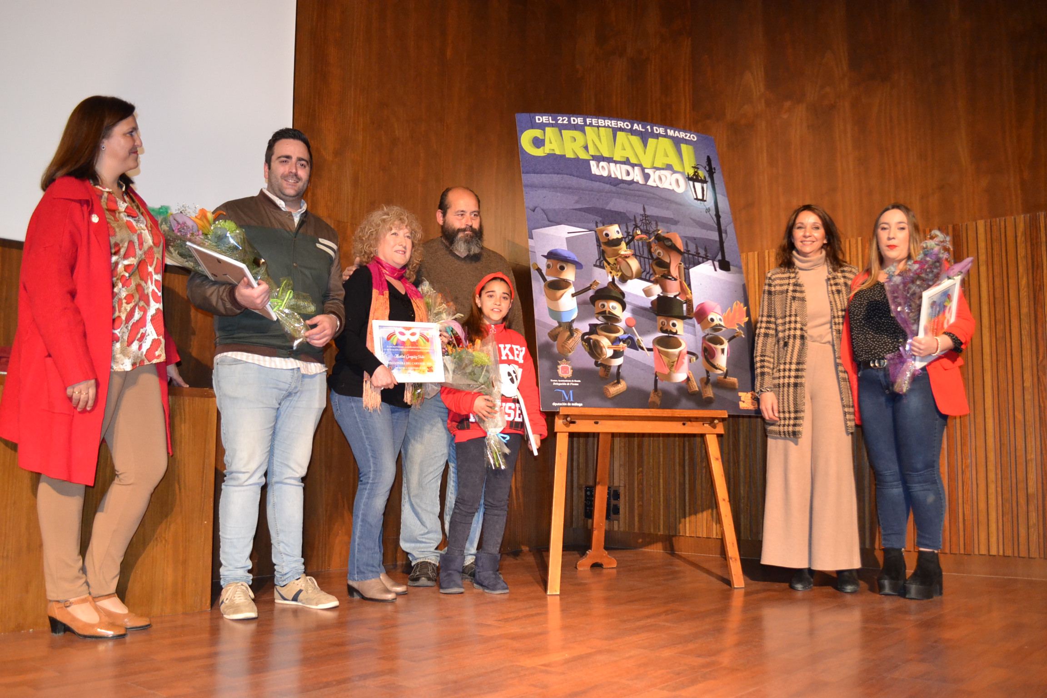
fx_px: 960
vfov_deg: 40.0
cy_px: 349
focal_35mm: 33
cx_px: 524
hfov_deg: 57.2
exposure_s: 1/60
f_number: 3.8
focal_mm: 22
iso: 2000
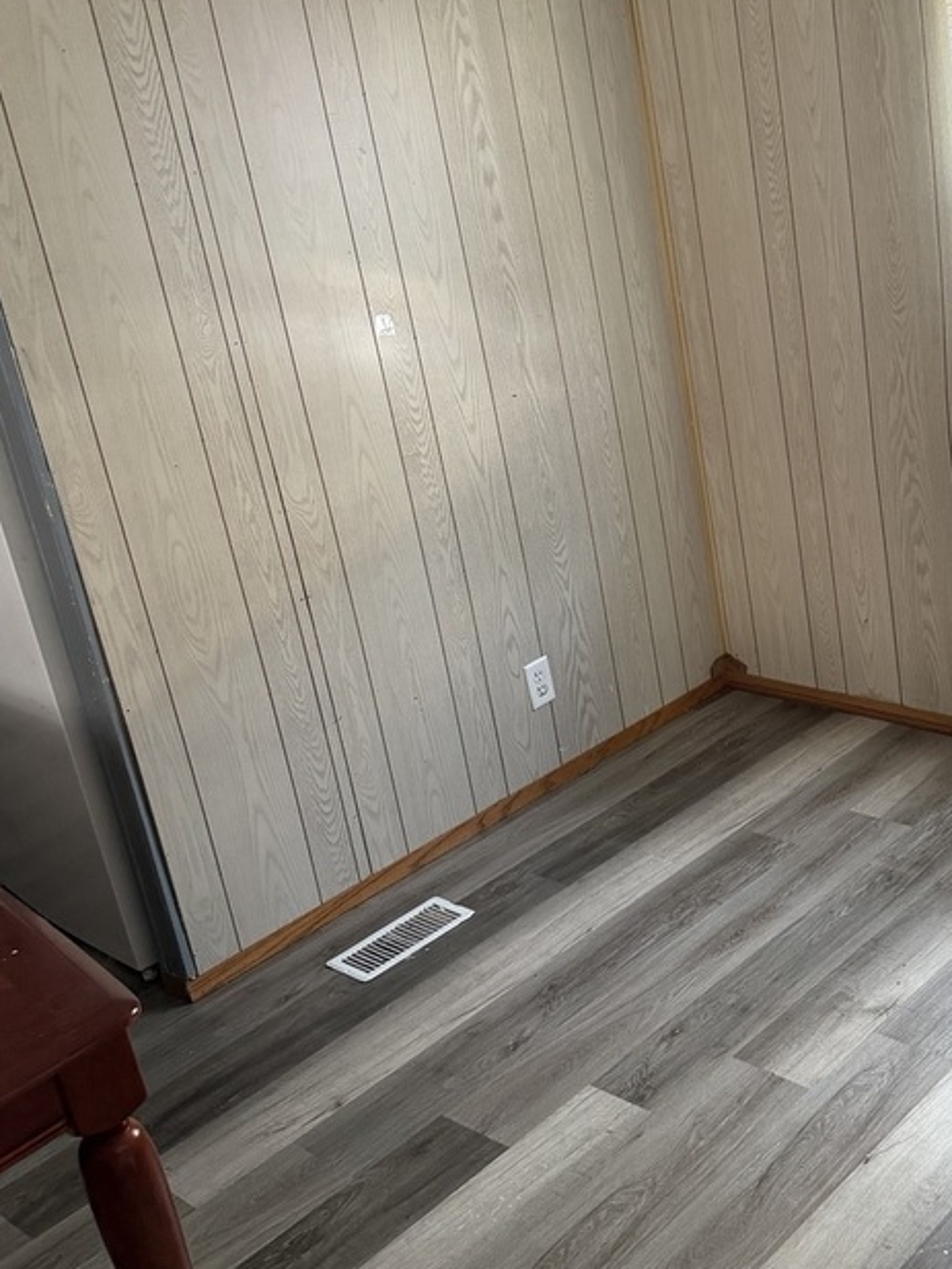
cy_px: 623
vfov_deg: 44.8
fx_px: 1540
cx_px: 816
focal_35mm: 42
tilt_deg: -21.4
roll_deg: +7.0
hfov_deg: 33.0
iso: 250
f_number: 1.78
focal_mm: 6.76
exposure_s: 1/60
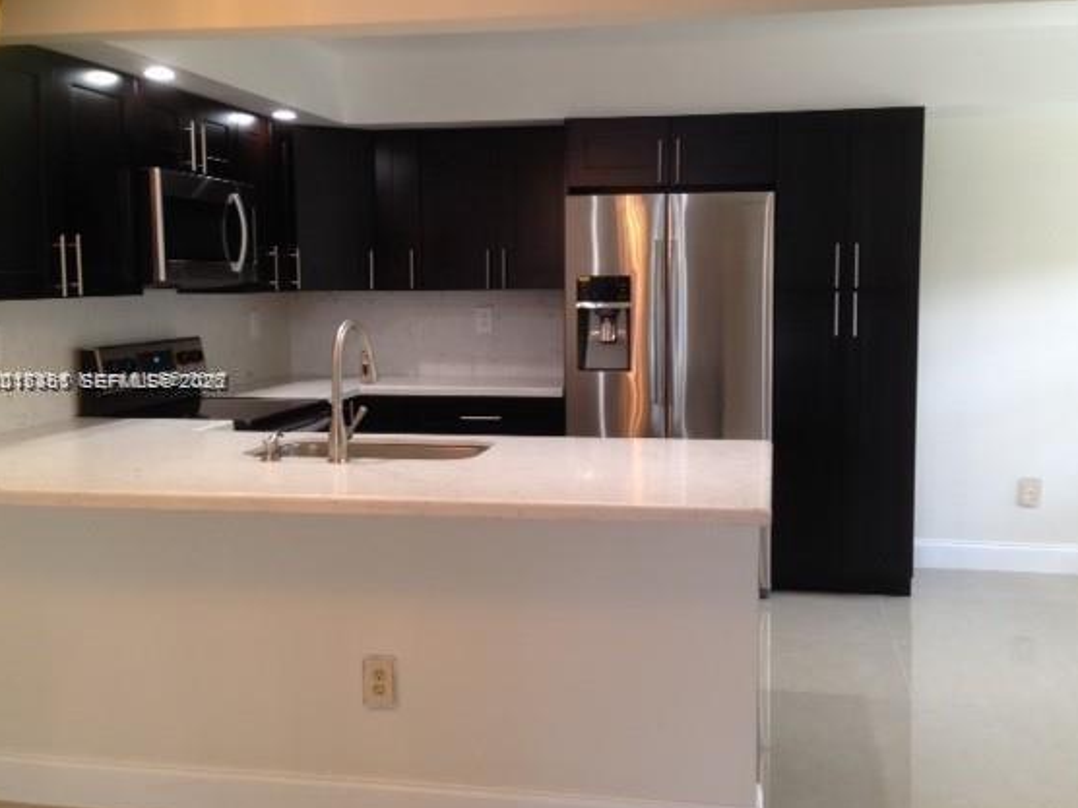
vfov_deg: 37.7
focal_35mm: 38
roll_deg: +0.2
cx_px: 580
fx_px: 1183
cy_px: 382
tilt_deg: -6.7
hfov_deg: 48.9
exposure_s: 1/20
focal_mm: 4.12
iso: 50
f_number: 2.4
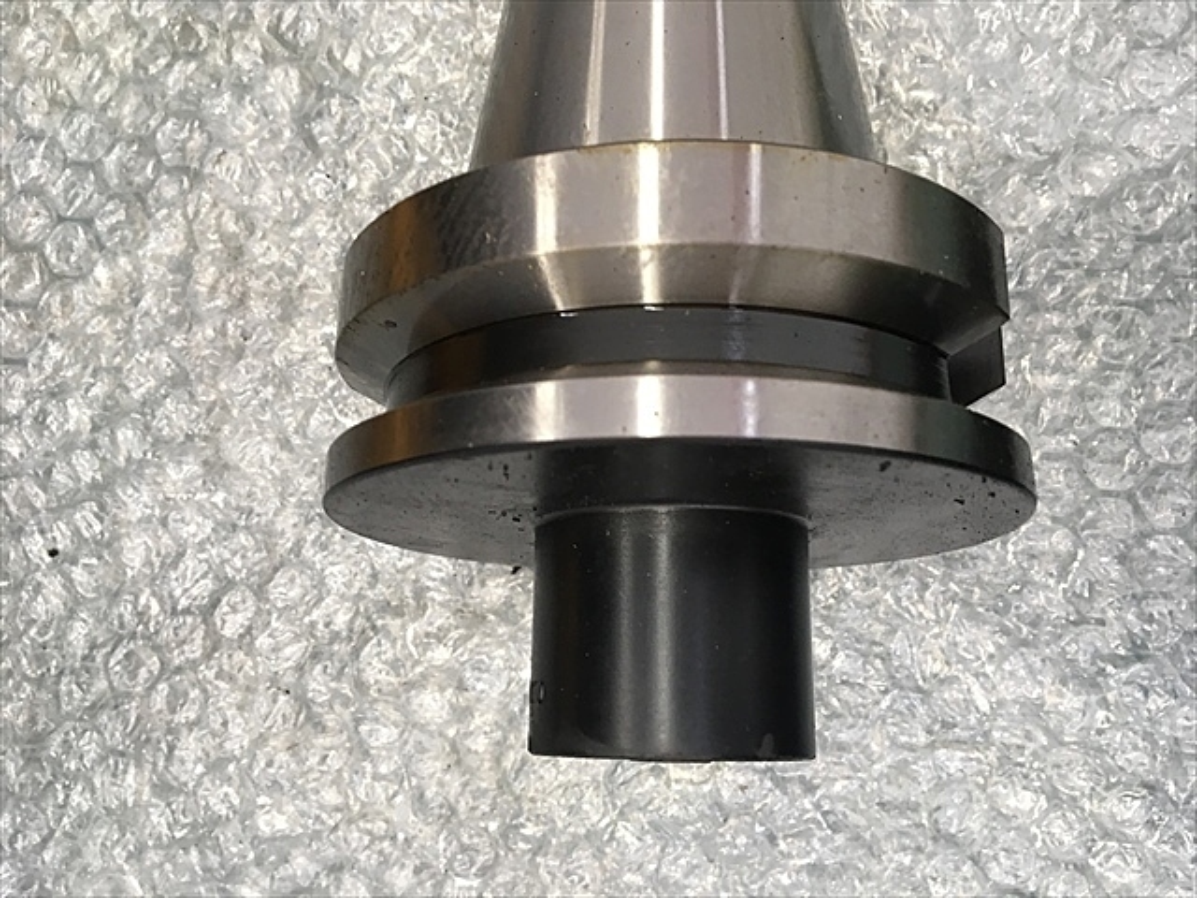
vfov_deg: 48.2
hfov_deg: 61.7
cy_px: 449
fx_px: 1003
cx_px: 598
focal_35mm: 29
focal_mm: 4.15
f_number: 2.2
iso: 64
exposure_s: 1/30
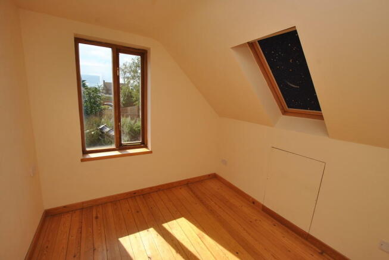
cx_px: 194
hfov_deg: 100.3
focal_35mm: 15
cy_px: 130
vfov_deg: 77.5
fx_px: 162
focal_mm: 10
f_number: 6.3
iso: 100
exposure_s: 1/160
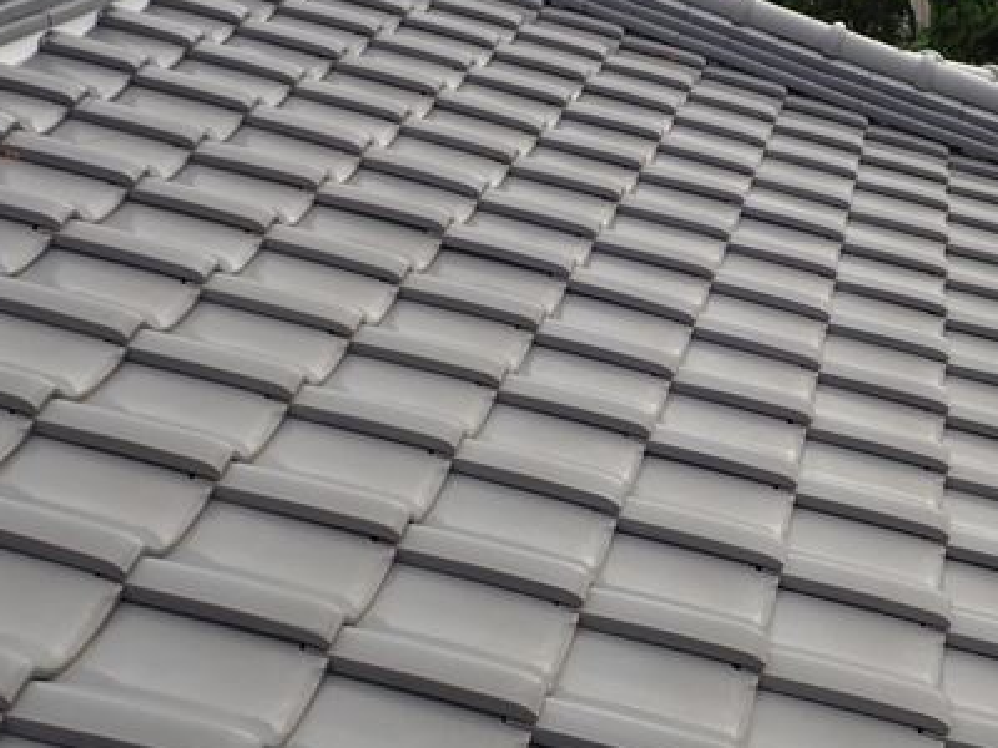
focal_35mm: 63
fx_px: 1816
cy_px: 319
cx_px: 699
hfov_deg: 30.4
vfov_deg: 23.3
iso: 100
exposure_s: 1/400
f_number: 3.5
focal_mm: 6.42
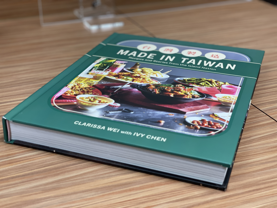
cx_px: 138
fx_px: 416
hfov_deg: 36.8
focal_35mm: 52
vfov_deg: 28.0
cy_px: 104
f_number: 2
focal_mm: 6
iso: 125
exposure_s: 1/120
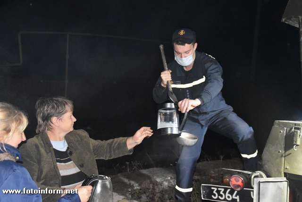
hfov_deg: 38.8
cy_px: 101
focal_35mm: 51
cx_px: 151
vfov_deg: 26.5
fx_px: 428
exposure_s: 1/60
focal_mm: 34
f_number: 4.2
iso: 6400
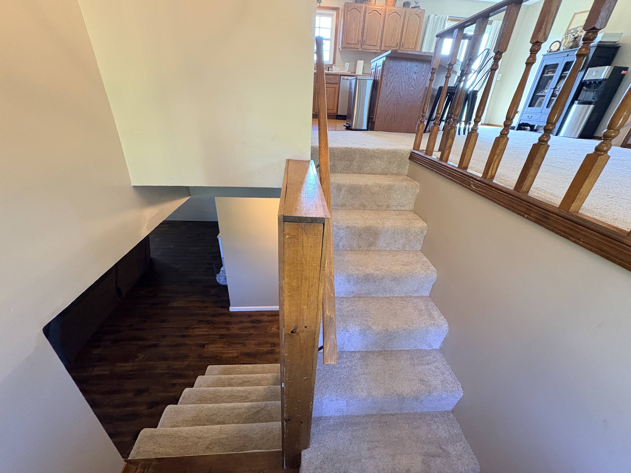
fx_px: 255
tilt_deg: -28.0
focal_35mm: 14
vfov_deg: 85.7
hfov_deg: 102.1
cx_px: 316
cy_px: 236
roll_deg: -3.6
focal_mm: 2.22
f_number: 2.2
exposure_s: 1/60
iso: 400
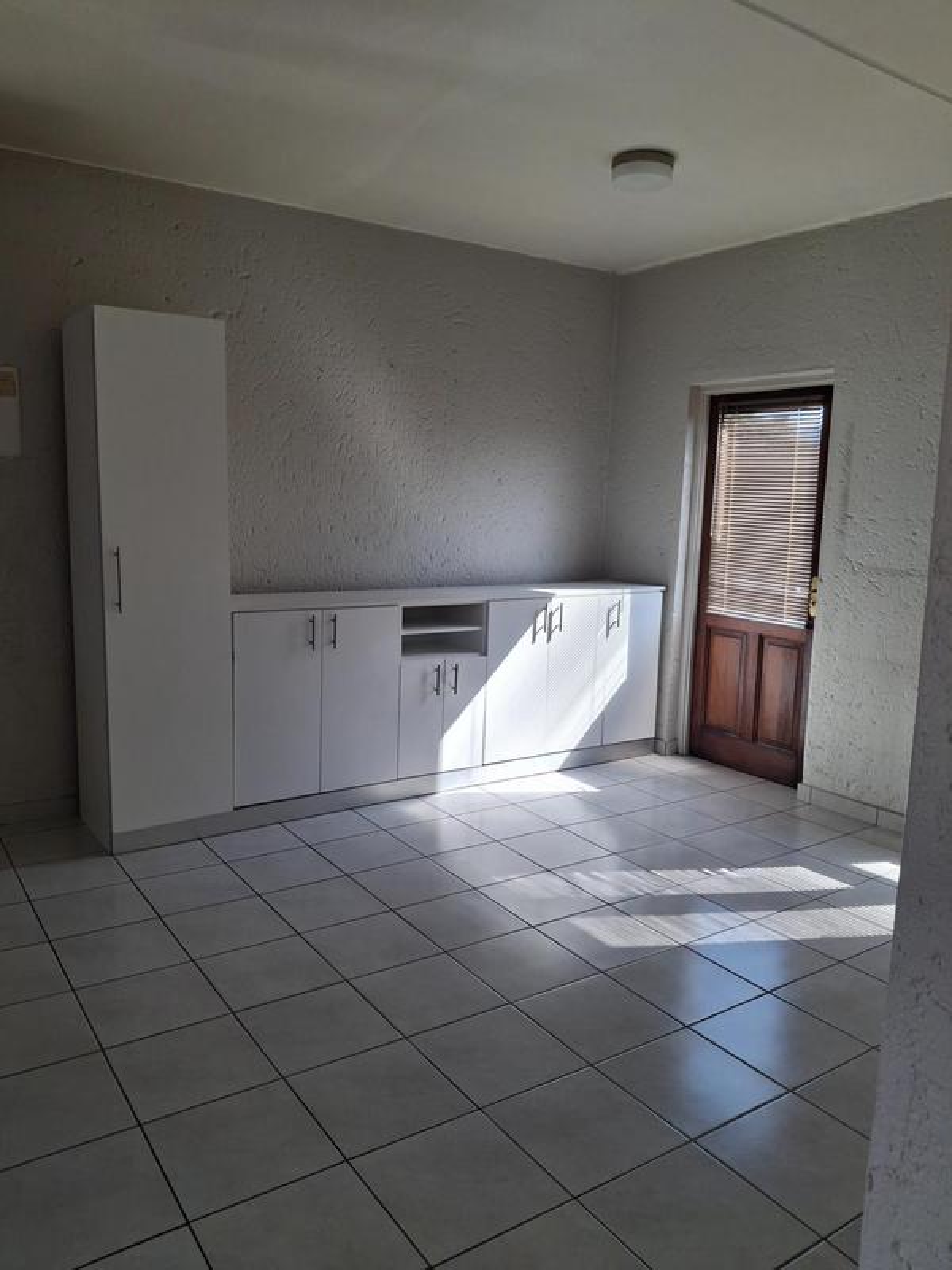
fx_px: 917
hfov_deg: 54.9
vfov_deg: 69.4
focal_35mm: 25
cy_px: 635
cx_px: 476
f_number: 1.8
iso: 32
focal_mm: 4.69
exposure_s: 1/334
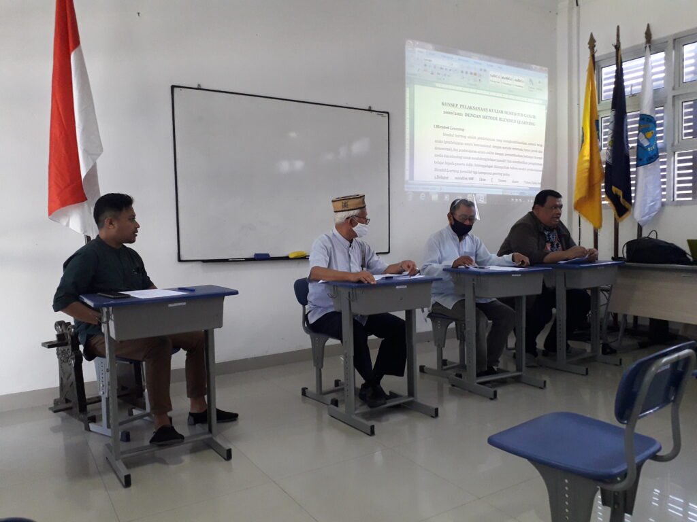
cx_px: 348
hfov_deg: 65.3
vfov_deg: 51.4
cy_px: 261
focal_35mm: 27
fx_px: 544
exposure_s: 1/50
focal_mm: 3.6
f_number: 1.9
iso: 200
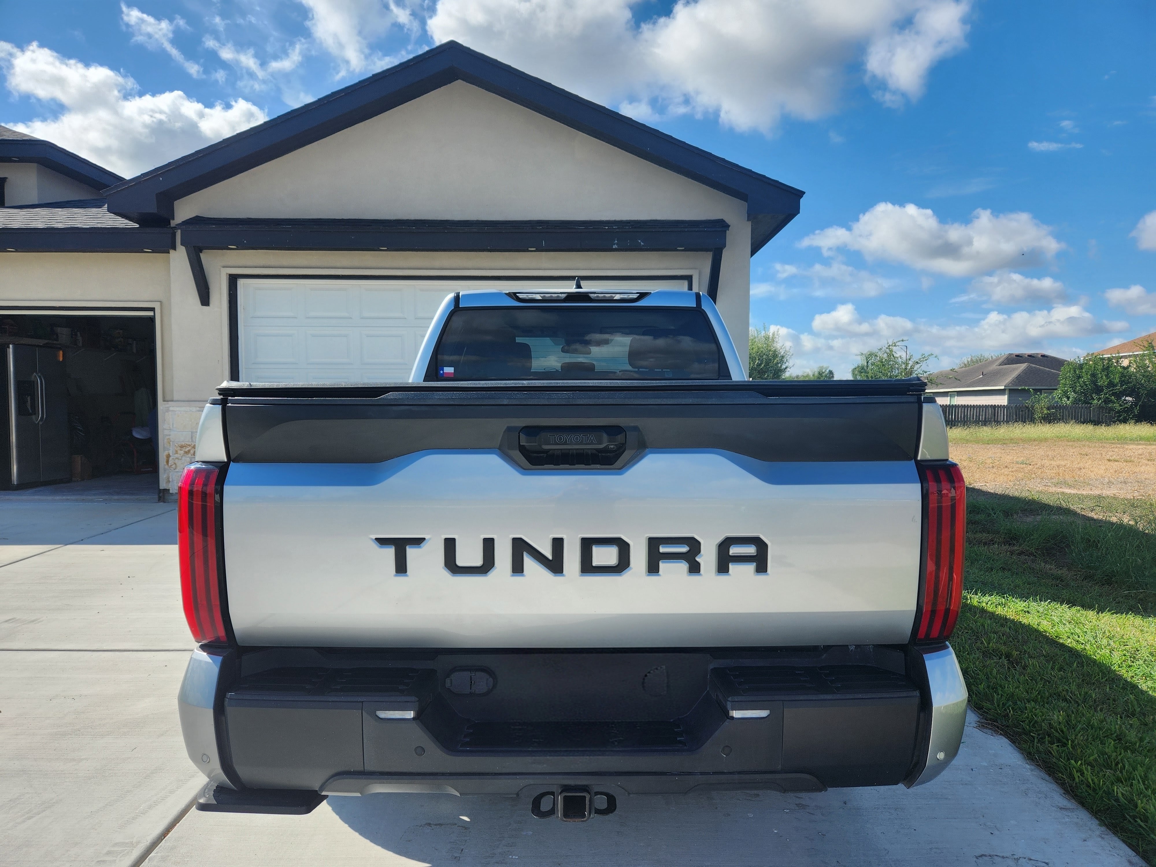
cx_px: 578
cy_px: 434
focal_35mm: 23
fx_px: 768
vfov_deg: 58.9
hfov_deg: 73.9
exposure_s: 1/1619
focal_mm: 5.4
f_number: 1.8
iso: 20
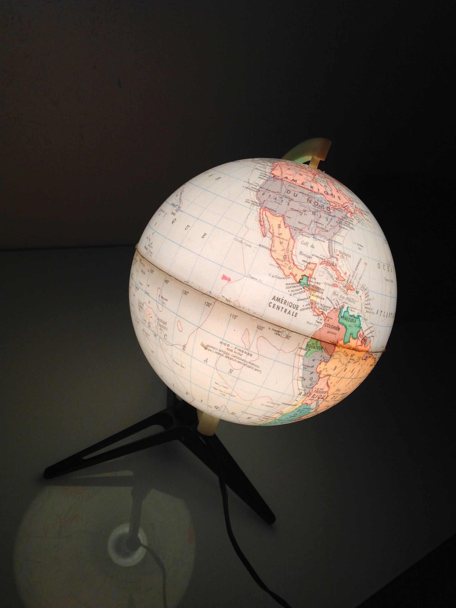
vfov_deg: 51.3
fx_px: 632
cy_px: 312
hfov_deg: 39.7
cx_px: 234
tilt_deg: -34.8
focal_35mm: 36
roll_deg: -28.7
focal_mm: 4.28
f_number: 2.4
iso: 64
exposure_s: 1/100
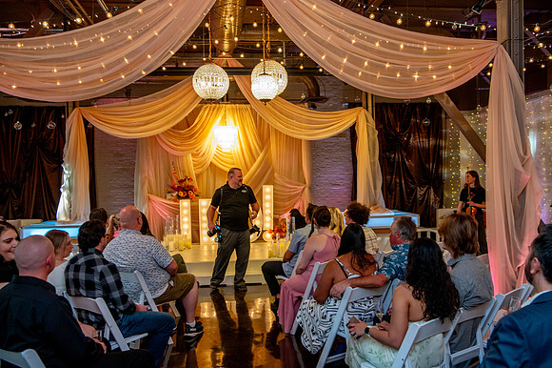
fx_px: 512
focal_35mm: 33
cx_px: 281
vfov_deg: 39.5
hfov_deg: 56.7
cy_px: 190
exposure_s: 1/100
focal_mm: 32
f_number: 4.5
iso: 2500
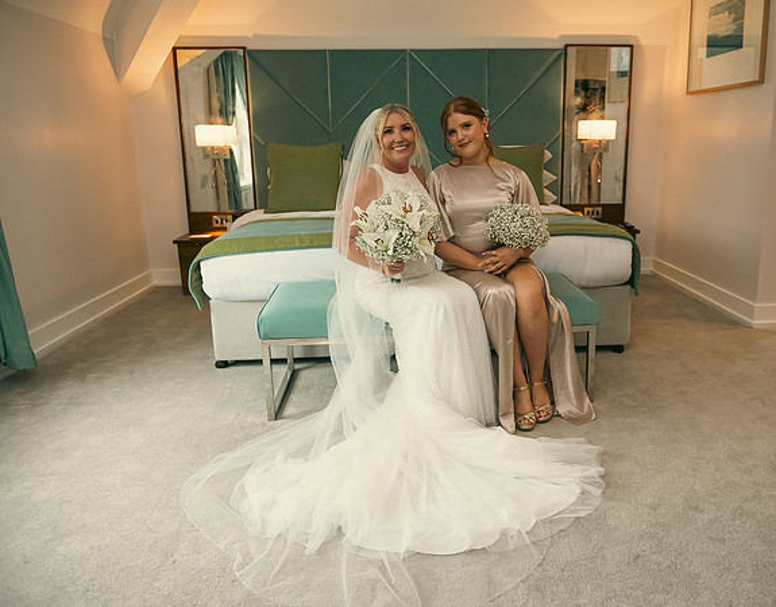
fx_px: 636
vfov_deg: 51.0
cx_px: 456
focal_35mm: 28
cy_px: 304
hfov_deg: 62.3
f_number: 3.5
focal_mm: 24
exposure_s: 1/160
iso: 800
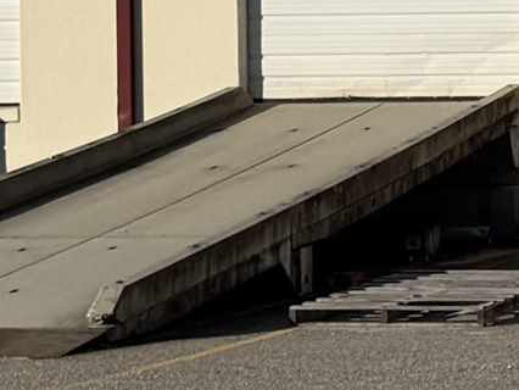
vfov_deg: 8.5
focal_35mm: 173
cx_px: 838
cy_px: -50
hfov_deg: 10.9
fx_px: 2595
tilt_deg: +0.6
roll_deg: +1.3
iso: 80
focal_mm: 6.76
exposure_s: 1/14286
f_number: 1.78
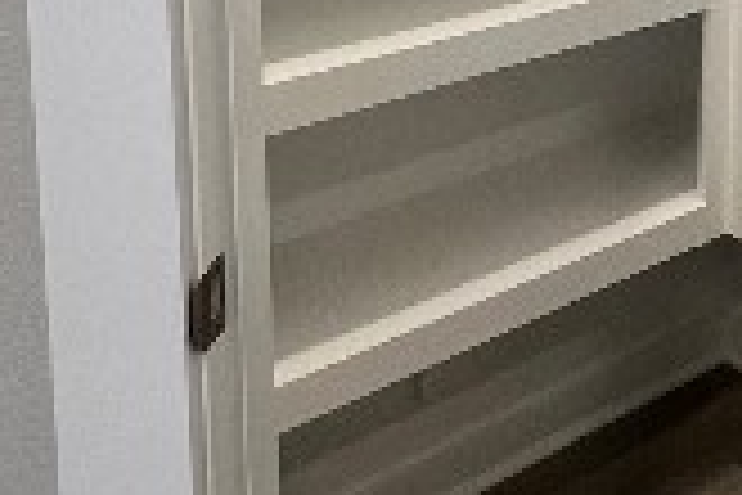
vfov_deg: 19.5
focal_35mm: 63
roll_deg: -1.8
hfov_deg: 29.4
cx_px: 773
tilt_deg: -10.7
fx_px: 1298
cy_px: -184
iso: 200
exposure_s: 1/120
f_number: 1.8
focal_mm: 1.57
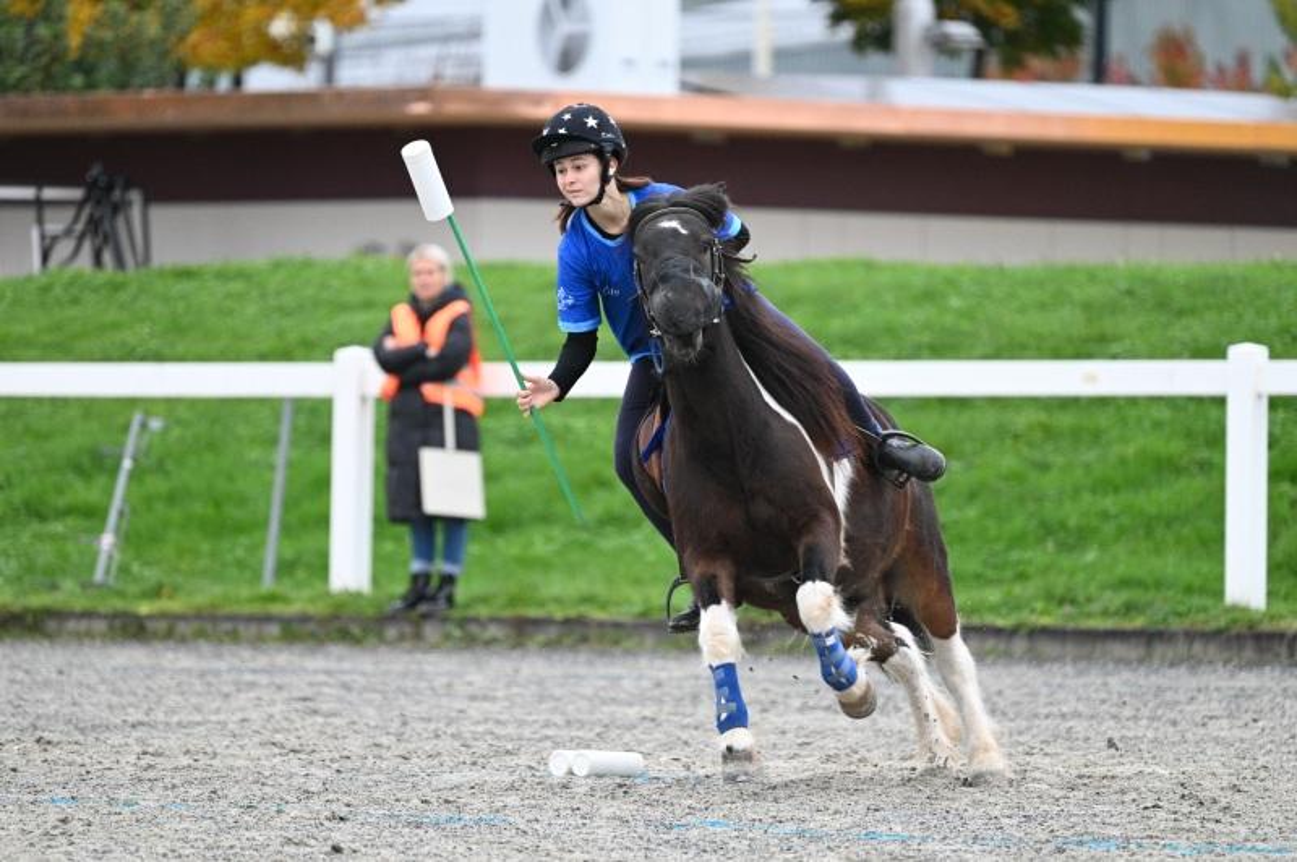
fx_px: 12239
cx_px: 648
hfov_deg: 6.1
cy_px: 431
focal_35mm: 340
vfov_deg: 4.0
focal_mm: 340
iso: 4000
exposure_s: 1/800
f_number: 5.3
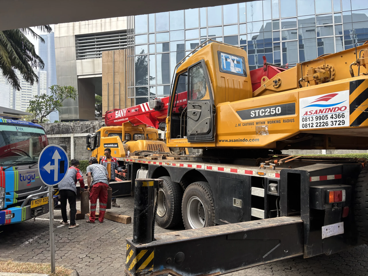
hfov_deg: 67.3
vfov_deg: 53.1
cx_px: 184
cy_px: 138
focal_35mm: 26
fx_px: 276
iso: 50
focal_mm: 5.96
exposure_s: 1/811
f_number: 1.6
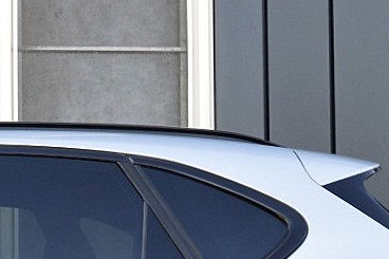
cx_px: -240
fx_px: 1717
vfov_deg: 8.5
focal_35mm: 159
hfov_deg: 12.2
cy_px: 332
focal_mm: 24
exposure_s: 1/80
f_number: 8
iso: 400
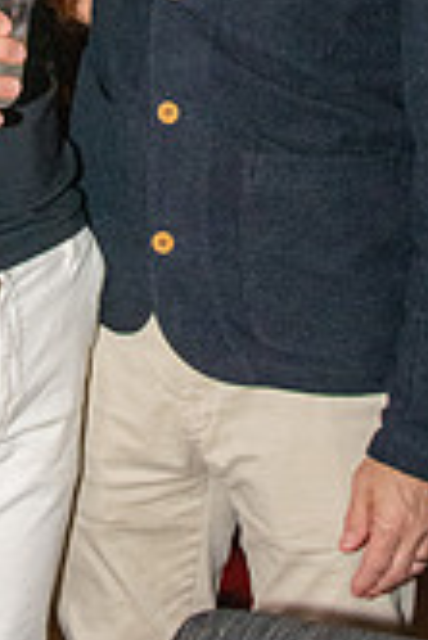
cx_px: 108
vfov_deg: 14.0
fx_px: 2527
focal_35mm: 142
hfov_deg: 9.7
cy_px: -127
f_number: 14
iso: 5000
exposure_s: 1/160
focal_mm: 35
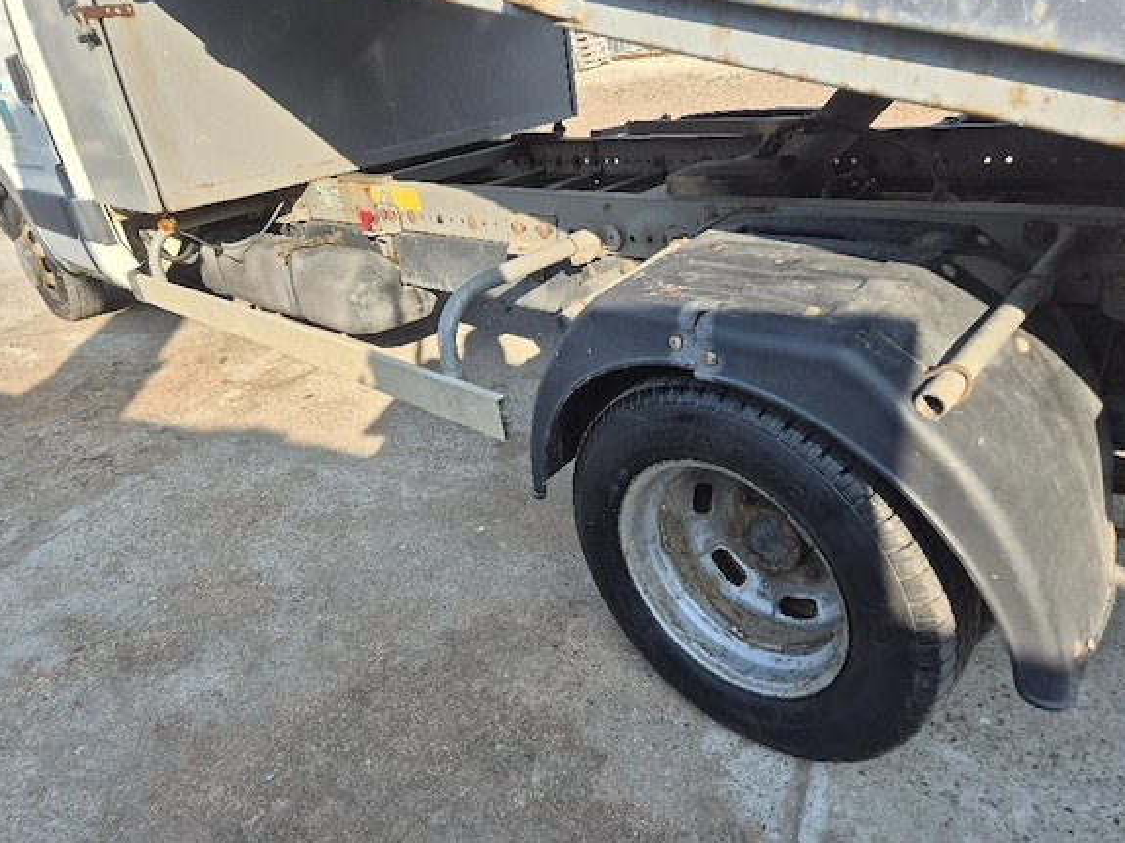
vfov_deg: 56.8
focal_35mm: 24
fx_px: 780
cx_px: 548
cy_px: 413
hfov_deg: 71.6
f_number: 1.8
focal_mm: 5.4
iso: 25
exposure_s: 1/588
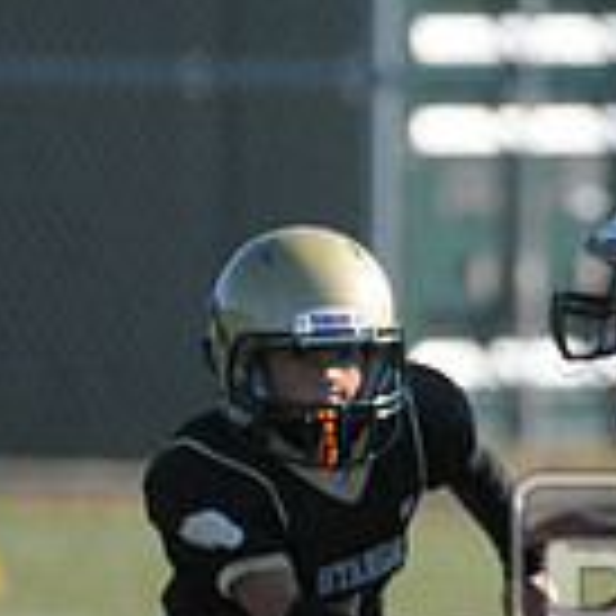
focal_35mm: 1453
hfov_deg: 1.2
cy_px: 641
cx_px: 1048
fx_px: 29253
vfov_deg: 1.2
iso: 640
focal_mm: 270
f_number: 4
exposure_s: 1/3200
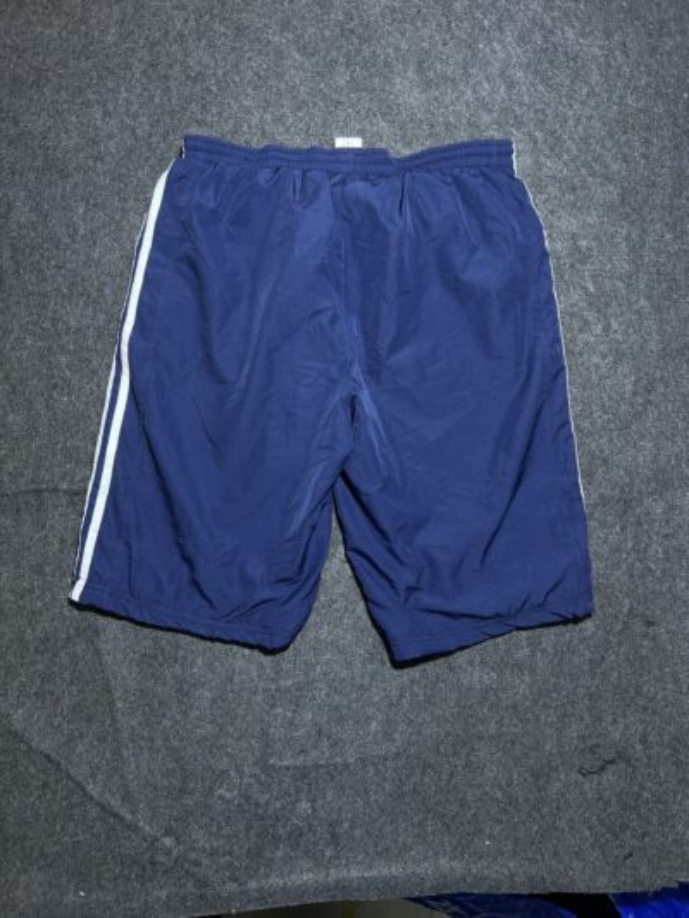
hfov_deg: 53.1
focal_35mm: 26
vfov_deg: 67.3
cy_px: 459
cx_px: 344
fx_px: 690
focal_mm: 5.7
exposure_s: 1/50
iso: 125
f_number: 1.5
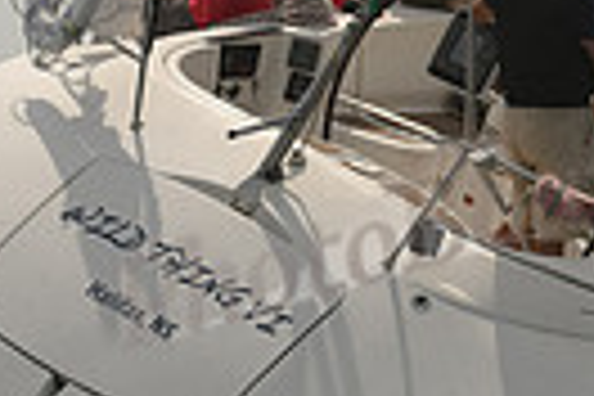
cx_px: 986
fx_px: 14552
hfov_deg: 2.3
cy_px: -65
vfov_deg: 1.6
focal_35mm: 882
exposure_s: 1/800
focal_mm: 200
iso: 250
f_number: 9
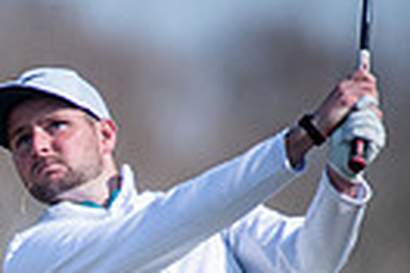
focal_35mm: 1981
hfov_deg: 1.0
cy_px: 544
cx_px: -317
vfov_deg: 0.7
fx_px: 22560
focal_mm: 300
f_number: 4
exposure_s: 1/3200
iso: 400
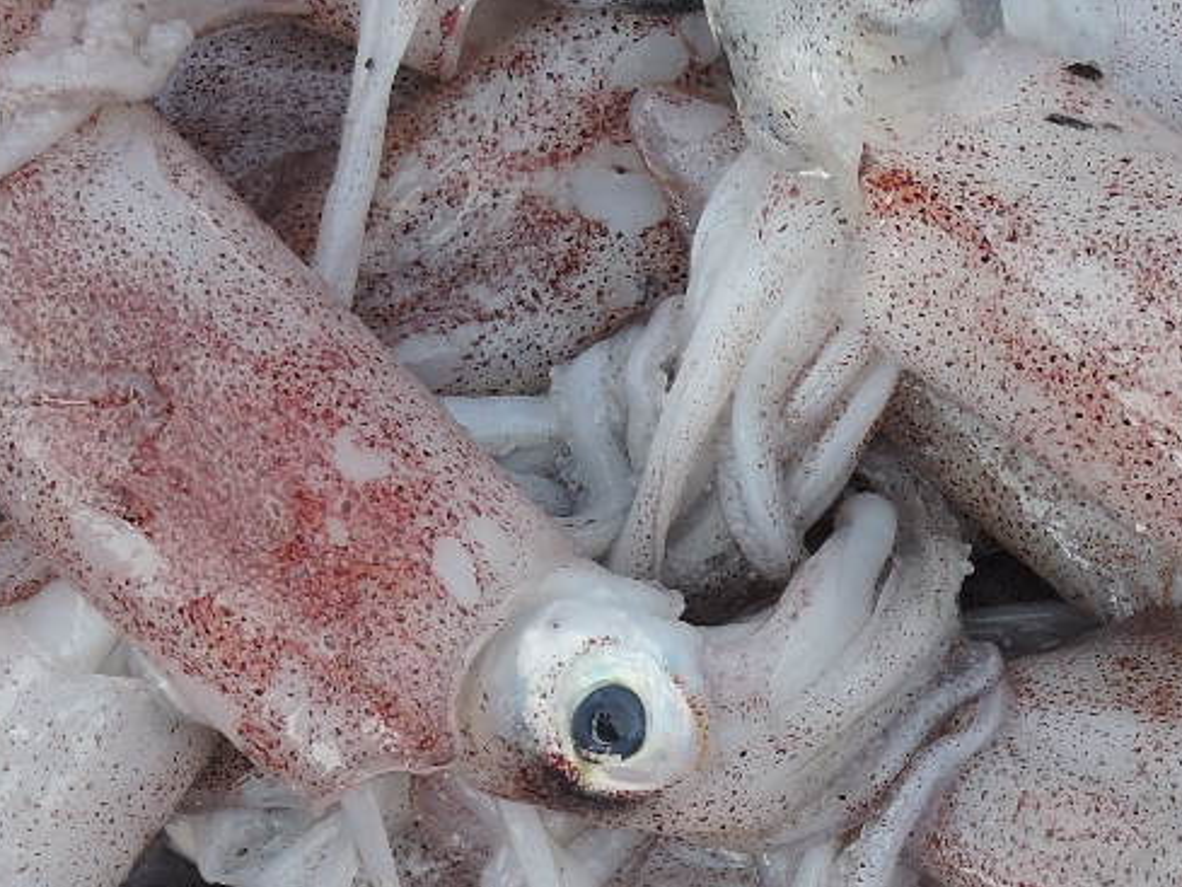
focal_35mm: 229
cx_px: 1559
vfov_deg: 6.5
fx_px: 7821
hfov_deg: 8.5
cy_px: 810
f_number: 4.5
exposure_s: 1/200
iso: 100
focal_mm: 12.5
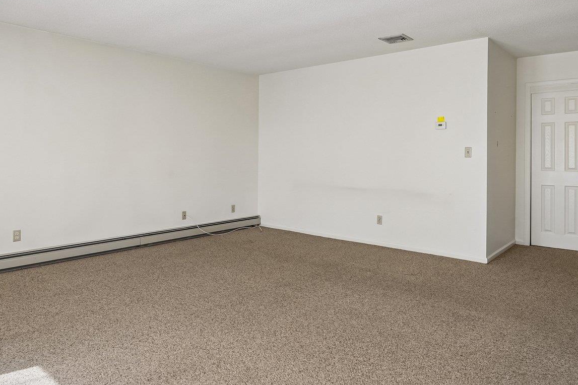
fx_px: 401
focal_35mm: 25
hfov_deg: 71.4
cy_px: 151
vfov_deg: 50.9
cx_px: 270
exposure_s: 1/100
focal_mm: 14
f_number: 8
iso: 400
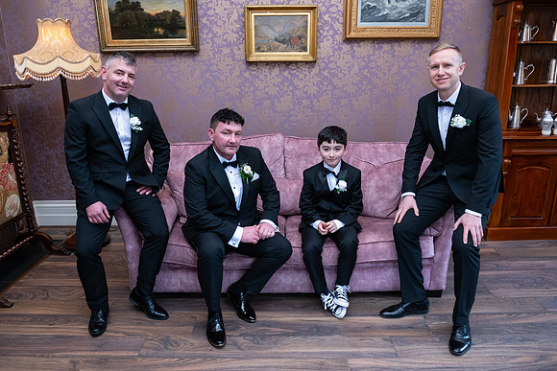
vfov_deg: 48.9
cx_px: 271
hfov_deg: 68.5
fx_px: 409
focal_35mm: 26
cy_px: 193
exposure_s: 1/160
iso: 800
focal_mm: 24
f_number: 3.5
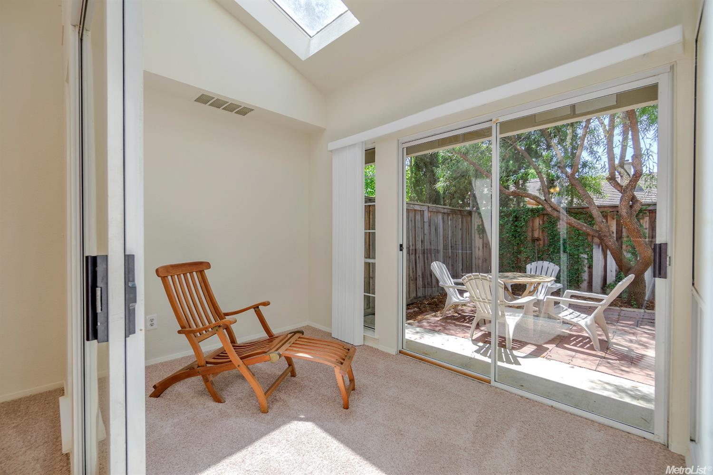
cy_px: 238
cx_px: 356
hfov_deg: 100.4
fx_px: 297
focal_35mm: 15
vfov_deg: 77.3
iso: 100
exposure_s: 1/100
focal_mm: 10
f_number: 5
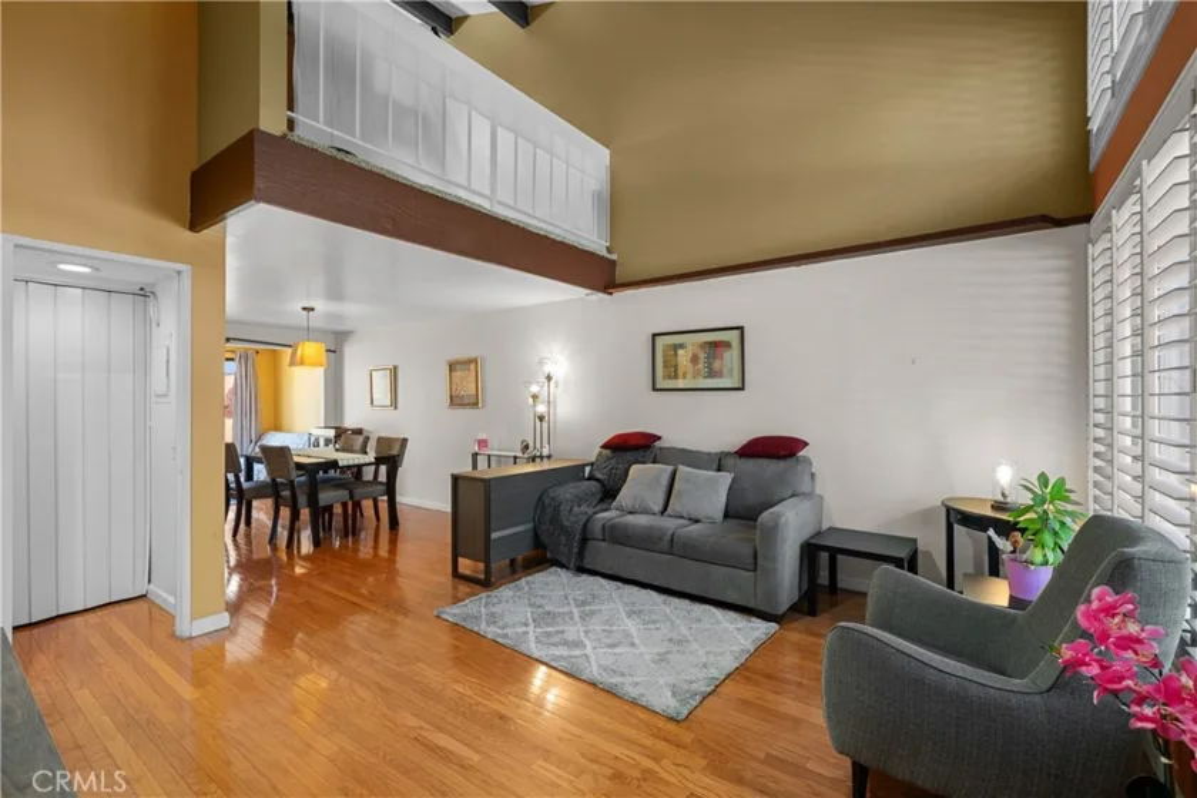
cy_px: 399
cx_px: 598
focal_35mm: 15
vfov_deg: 77.3
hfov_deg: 100.4
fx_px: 499
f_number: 9
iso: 250
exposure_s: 1/2.5
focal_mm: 15
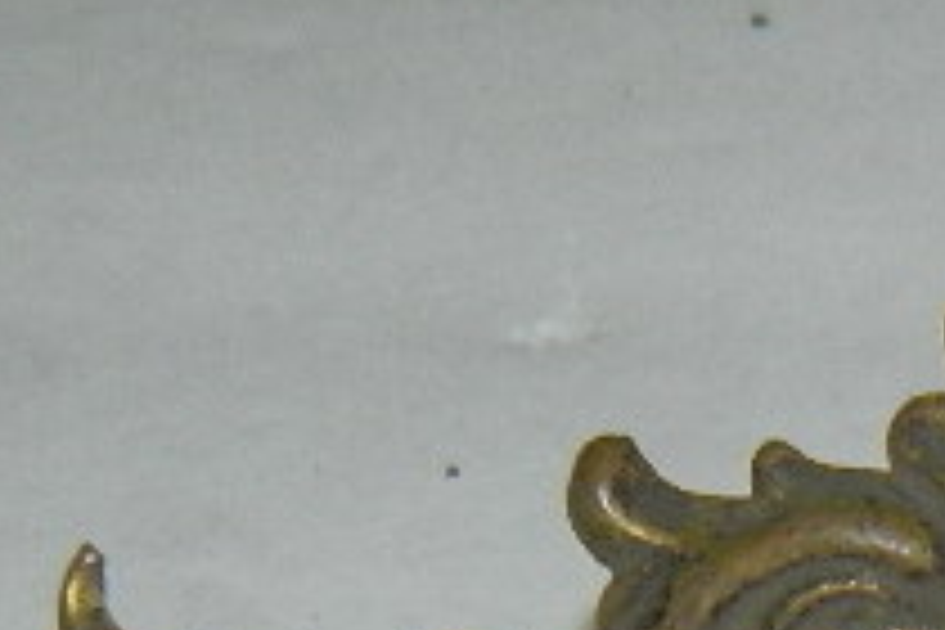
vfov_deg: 5.6
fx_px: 6247
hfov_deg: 8.1
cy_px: 1454
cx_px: 2120
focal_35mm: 238
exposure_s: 1/30
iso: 200
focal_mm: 8.4
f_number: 3.6
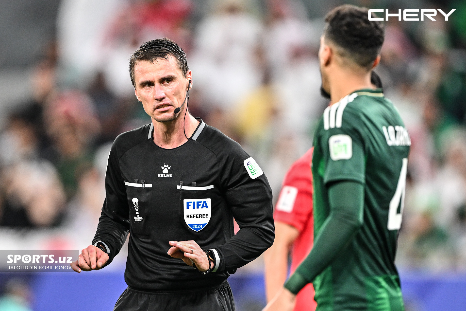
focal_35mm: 433
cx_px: 227
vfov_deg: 3.2
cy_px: 163
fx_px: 5604
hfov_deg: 4.8
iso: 1600
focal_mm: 400
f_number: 2.8
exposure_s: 1/1000
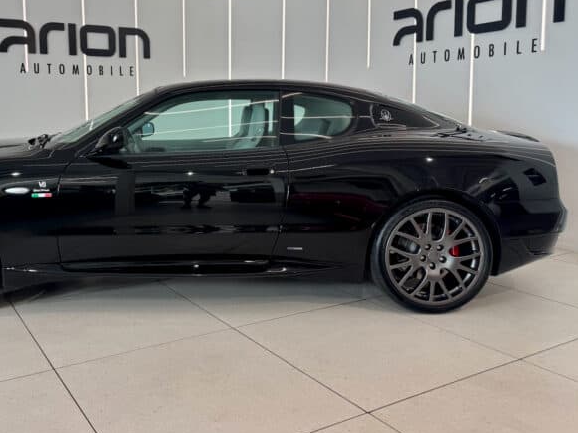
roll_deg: +0.2
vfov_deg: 42.6
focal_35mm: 33
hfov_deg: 54.2
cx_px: 189
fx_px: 551
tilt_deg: -4.3
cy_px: 161
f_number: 1.78
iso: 64
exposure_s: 1/100
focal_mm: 6.76
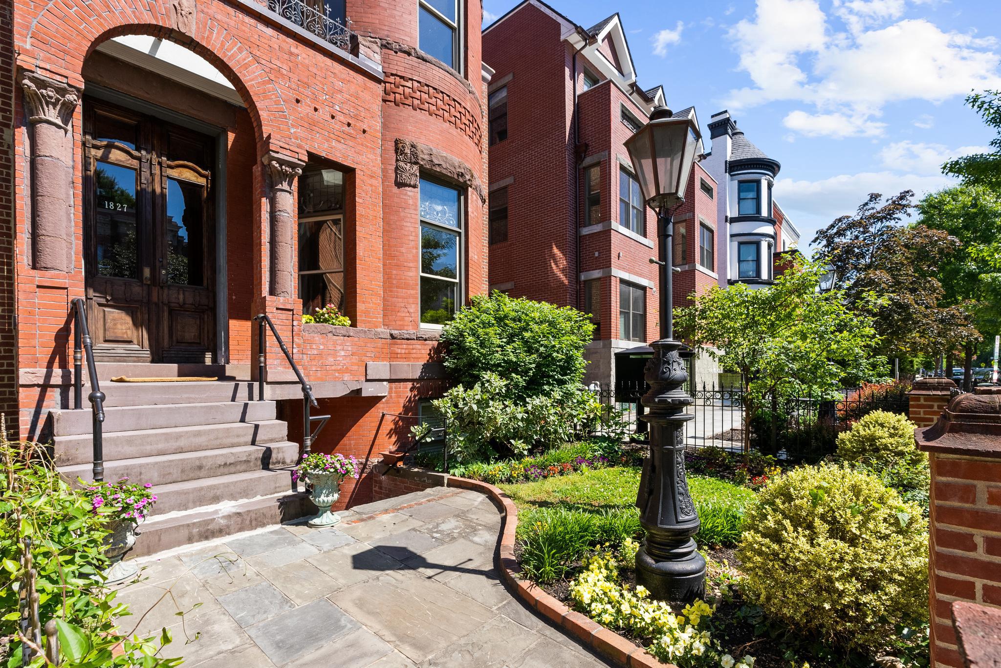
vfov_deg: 73.8
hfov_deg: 96.7
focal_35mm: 16
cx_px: 500
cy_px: 334
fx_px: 445
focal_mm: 16
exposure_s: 1/250
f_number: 9
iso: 200
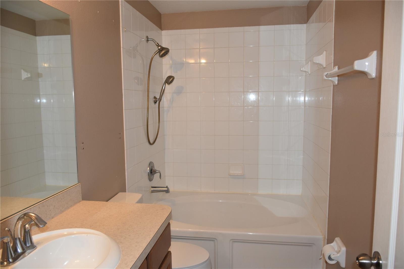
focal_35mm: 27
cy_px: 134
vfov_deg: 47.9
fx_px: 303
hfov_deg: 67.4
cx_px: 202
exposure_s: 1/60
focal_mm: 18
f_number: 3.5
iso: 800
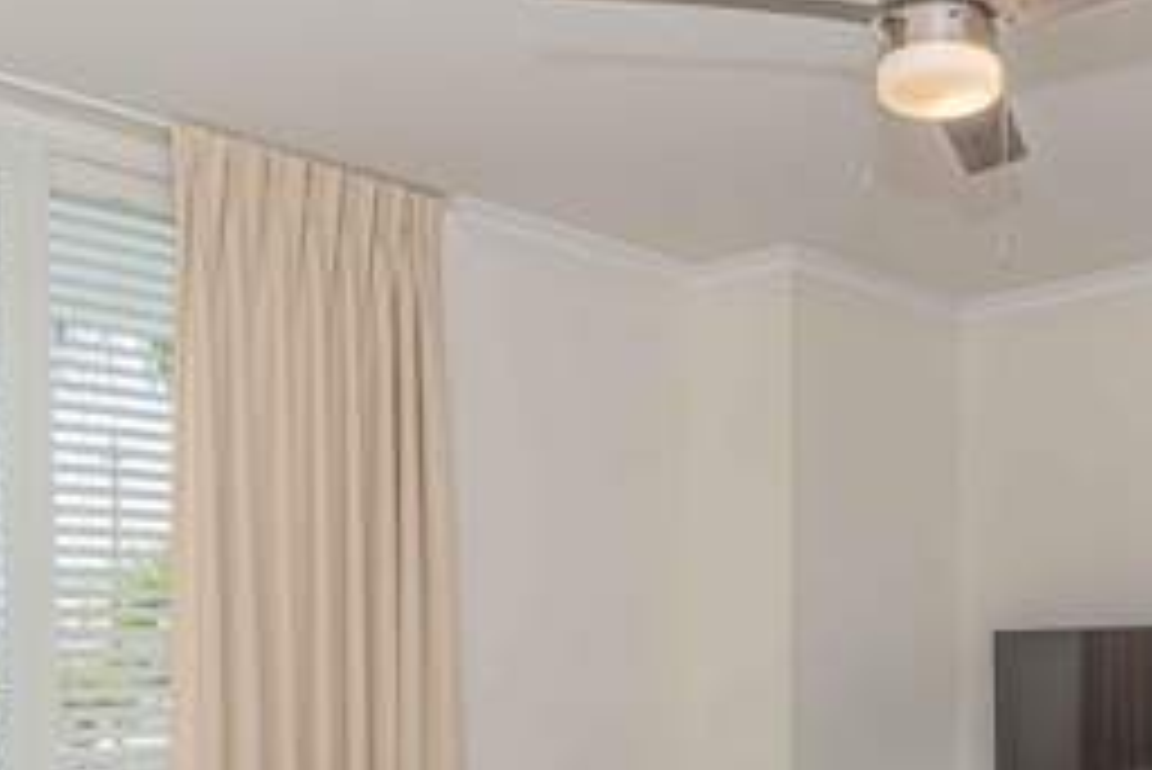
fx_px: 1441
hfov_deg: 41.8
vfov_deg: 28.7
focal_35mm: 45
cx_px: 914
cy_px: 702
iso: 400
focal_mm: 24
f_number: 7.1
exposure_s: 1/160
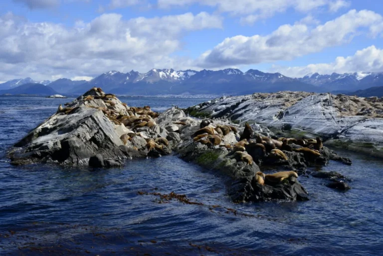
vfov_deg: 29.9
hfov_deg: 43.6
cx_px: 192
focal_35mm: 45
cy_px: 128
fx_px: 479
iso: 800
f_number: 14
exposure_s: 1/640
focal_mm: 45
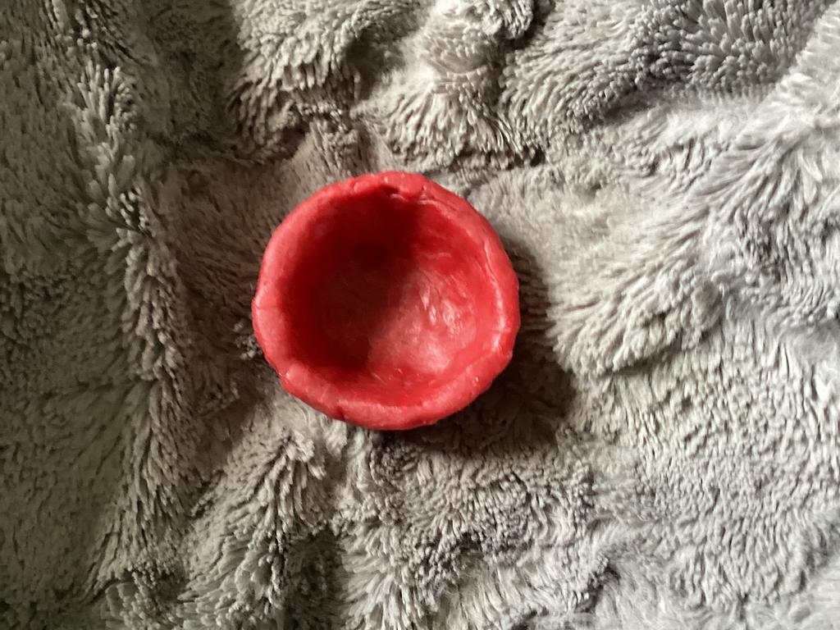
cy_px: 315
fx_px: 752
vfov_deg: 45.4
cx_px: 420
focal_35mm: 31
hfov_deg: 58.4
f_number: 2.4
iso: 400
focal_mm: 3.3
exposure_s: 1/40
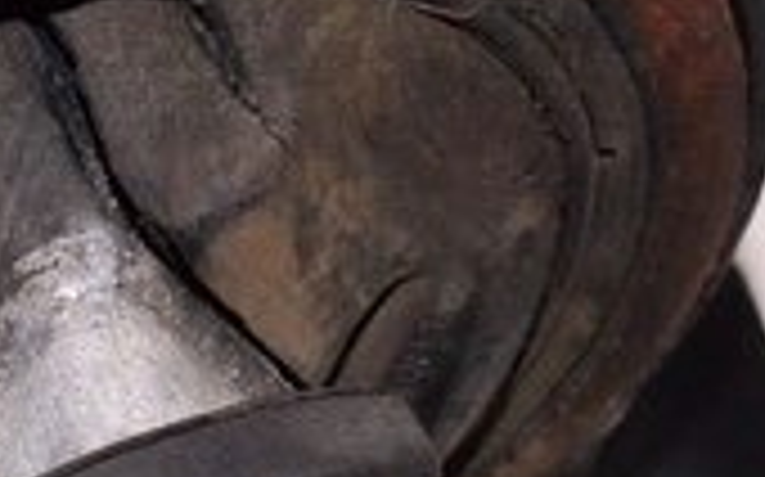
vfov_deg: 4.7
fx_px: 5750
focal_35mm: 276
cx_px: 14
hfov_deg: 7.6
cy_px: 340
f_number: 8
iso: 1600
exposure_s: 1/160
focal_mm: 30
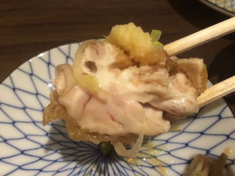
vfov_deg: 48.2
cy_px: 88
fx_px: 197
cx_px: 118
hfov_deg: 61.7
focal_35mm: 29
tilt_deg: -55.5
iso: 160
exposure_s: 1/33
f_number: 2.2
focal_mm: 4.15
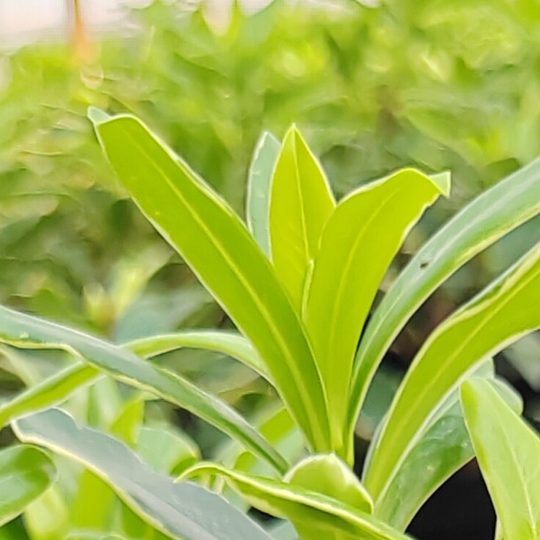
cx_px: 340
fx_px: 2330
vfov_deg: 11.1
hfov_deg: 13.2
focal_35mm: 132
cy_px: 1299
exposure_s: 1/100
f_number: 1.9
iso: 320
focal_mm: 5.52
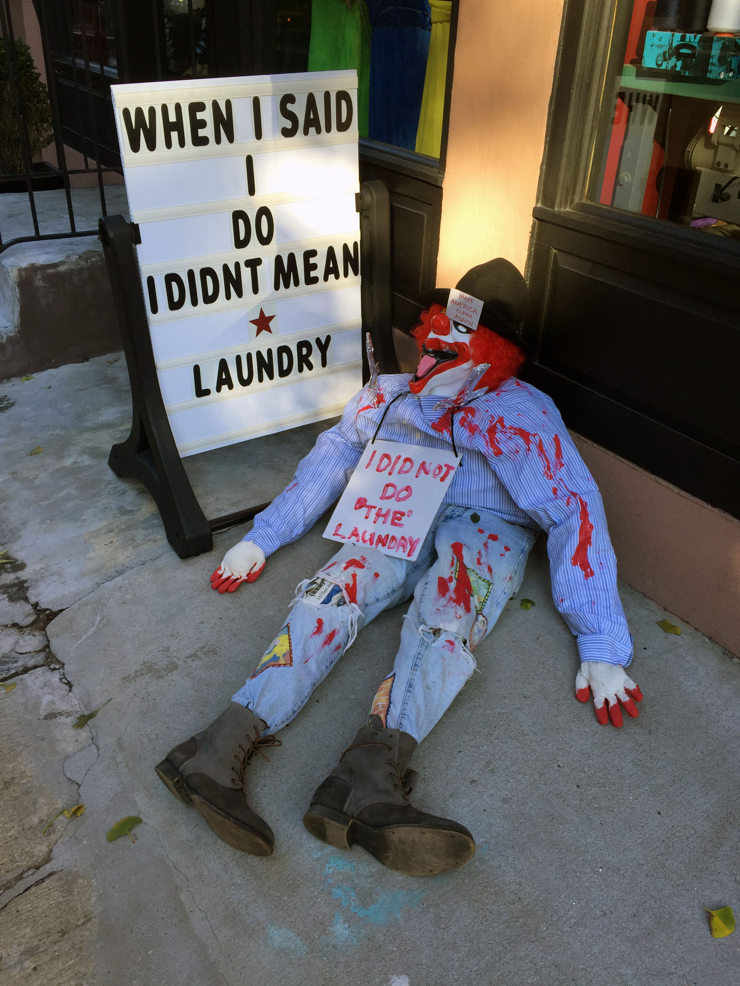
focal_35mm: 29
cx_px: 370
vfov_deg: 61.7
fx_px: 827
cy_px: 493
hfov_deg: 48.2
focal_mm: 4.15
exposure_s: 1/181
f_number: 2.2
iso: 32
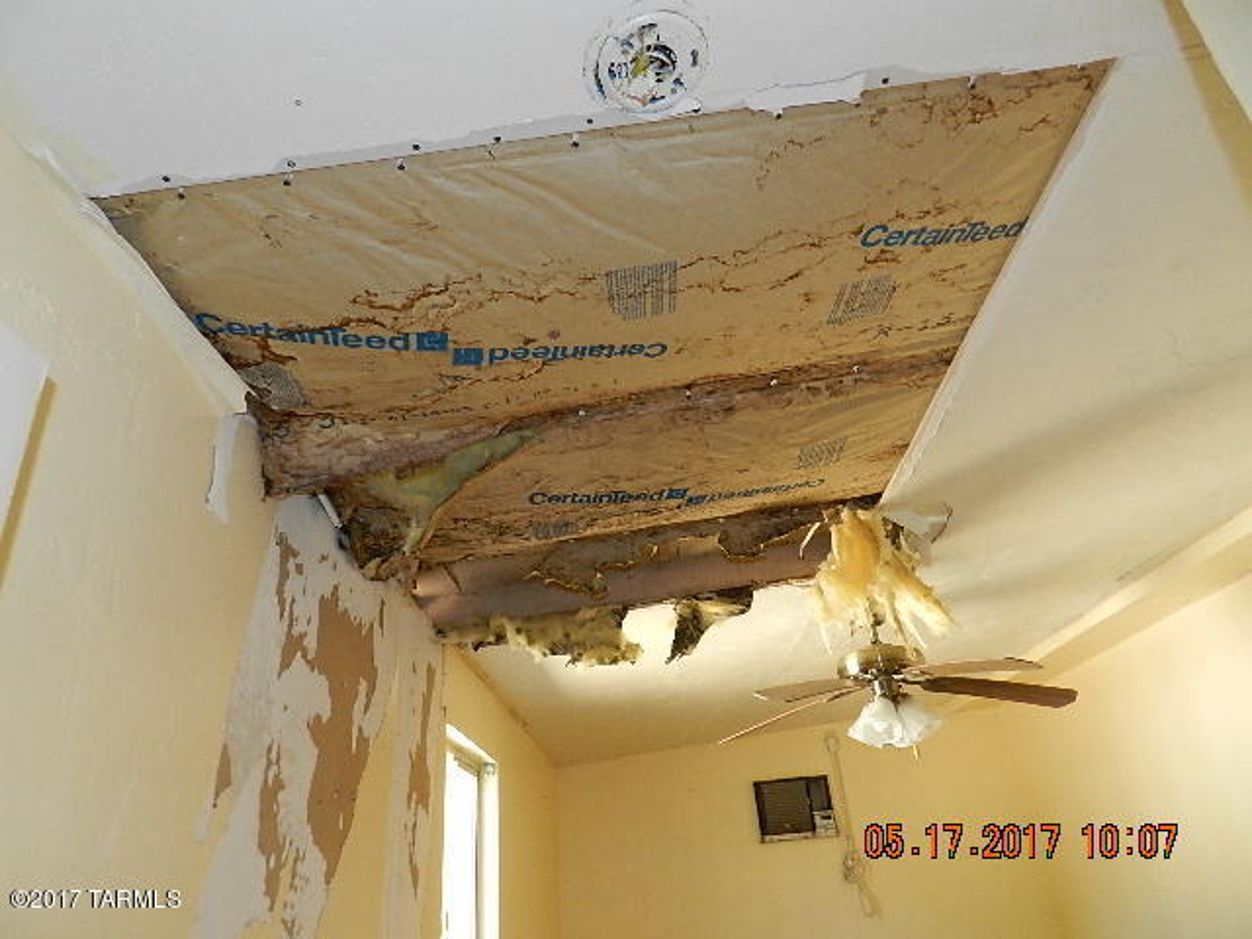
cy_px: 470
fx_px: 832
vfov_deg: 58.9
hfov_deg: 73.9
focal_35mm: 23
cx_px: 626
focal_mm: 4
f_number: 3.4
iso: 400
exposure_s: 1/30
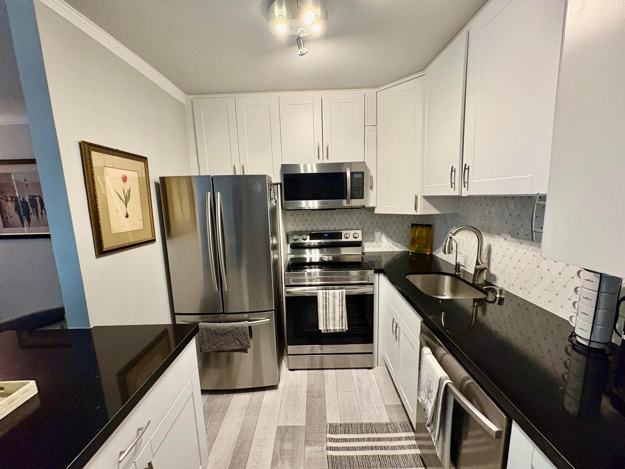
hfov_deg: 102.1
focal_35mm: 14
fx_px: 253
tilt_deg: -8.4
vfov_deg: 85.7
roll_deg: +2.6
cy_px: 234
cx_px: 312
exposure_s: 1/60
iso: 500
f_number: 2.2
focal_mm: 2.22
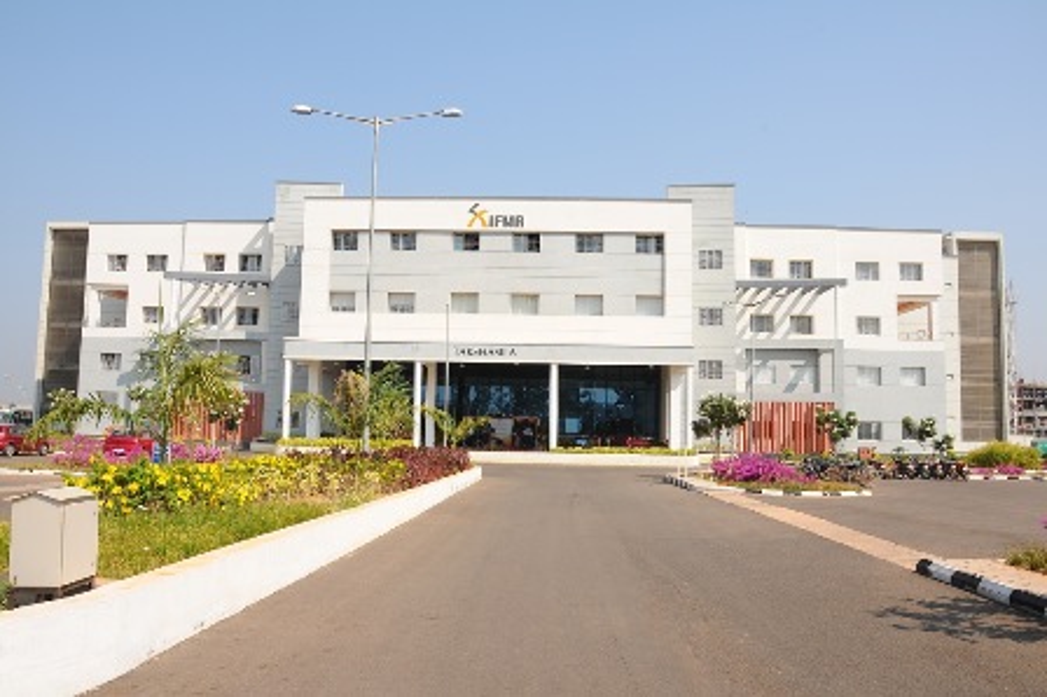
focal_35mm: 27
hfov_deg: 67.4
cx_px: 524
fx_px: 785
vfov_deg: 47.9
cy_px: 348
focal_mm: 18
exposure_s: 1/125
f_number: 13
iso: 200
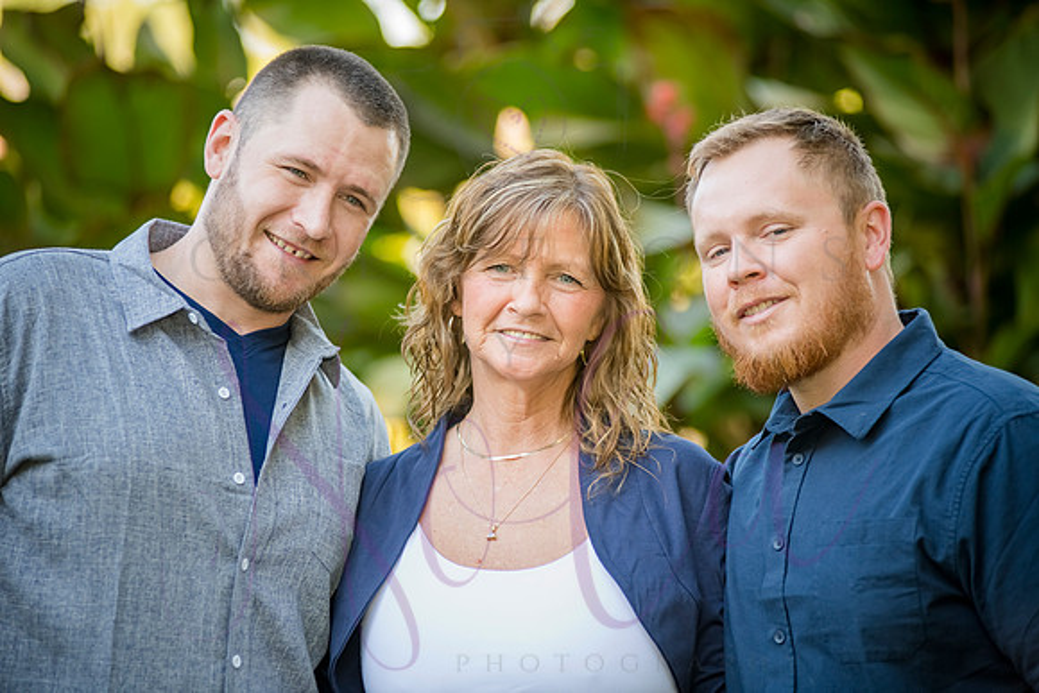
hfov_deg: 14.2
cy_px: 346
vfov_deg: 9.5
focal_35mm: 145
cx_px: 520
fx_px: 4186
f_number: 3.2
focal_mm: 145
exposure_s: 1/500
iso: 800
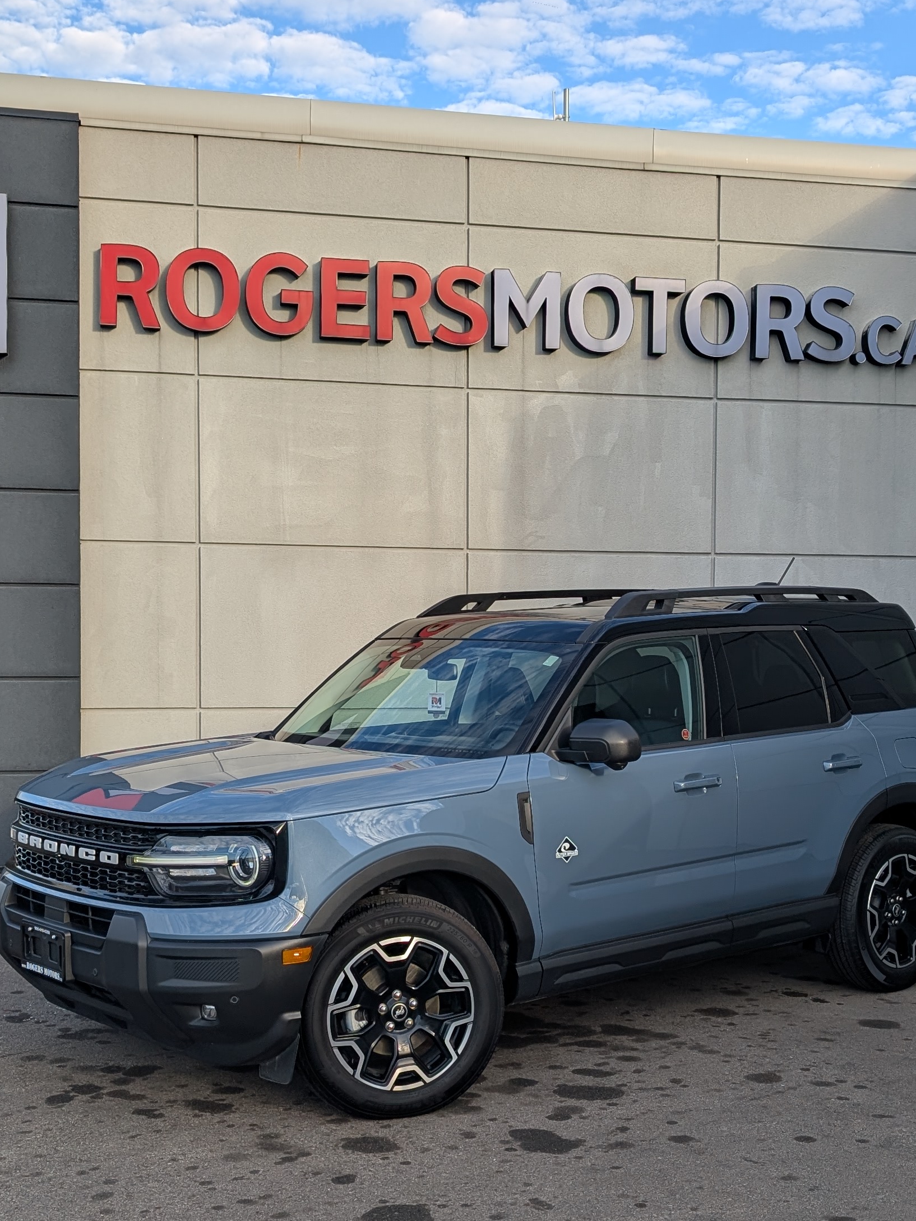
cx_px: 493
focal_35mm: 45
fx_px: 1588
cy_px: 684
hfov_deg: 32.2
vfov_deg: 42.0
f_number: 1.68
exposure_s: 1/506
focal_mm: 6.9
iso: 20
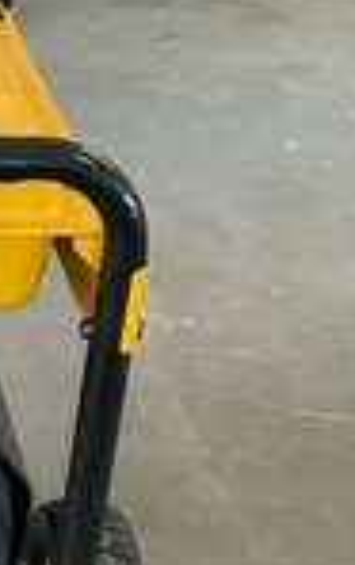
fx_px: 1280
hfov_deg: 14.3
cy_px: 366
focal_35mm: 83
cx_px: -248
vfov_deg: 24.8
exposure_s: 1/60
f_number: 1.8
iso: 100
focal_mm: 3
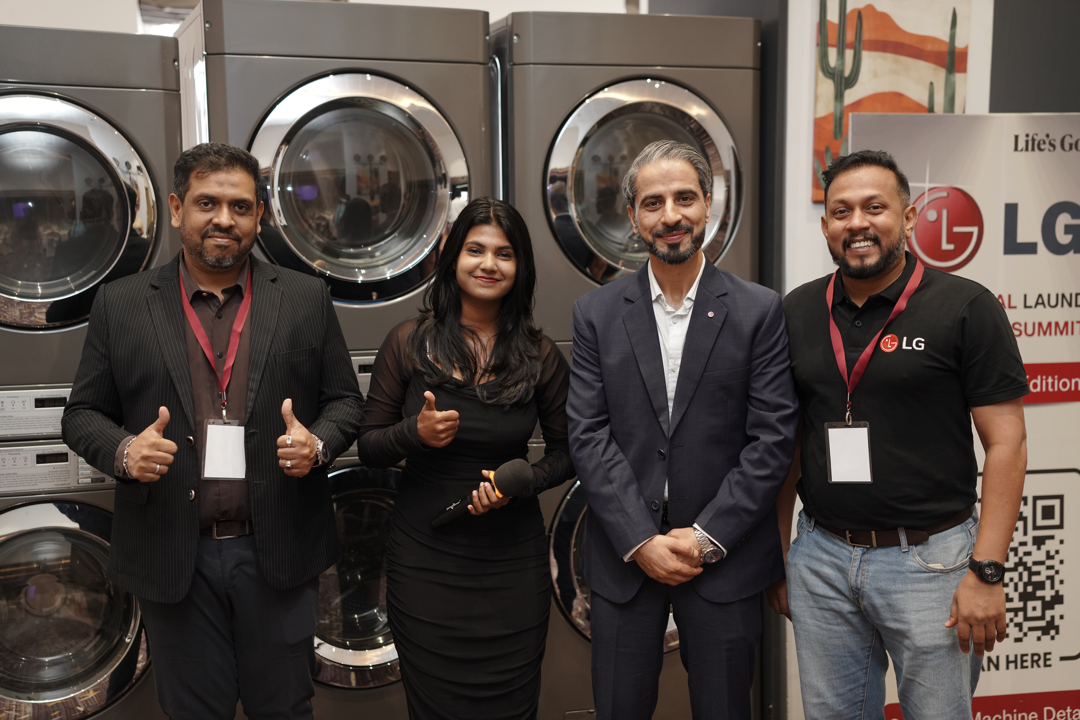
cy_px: 360
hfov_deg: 39.6
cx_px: 540
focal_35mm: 50
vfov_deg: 27.0
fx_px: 1500
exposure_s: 1/160
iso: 800
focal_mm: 50
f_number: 2.2
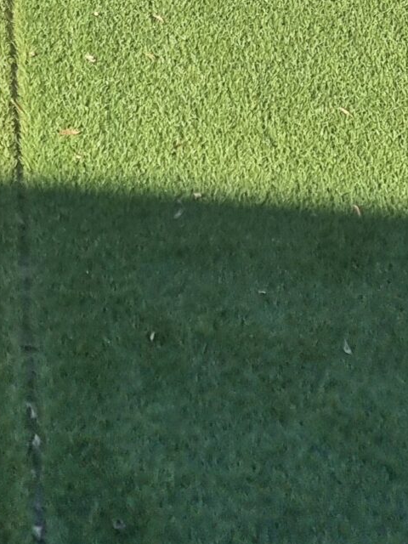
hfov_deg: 14.3
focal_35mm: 96
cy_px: -437
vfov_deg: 16.9
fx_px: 1509
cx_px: -227
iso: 50
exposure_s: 1/1120
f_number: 1.8
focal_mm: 6.7
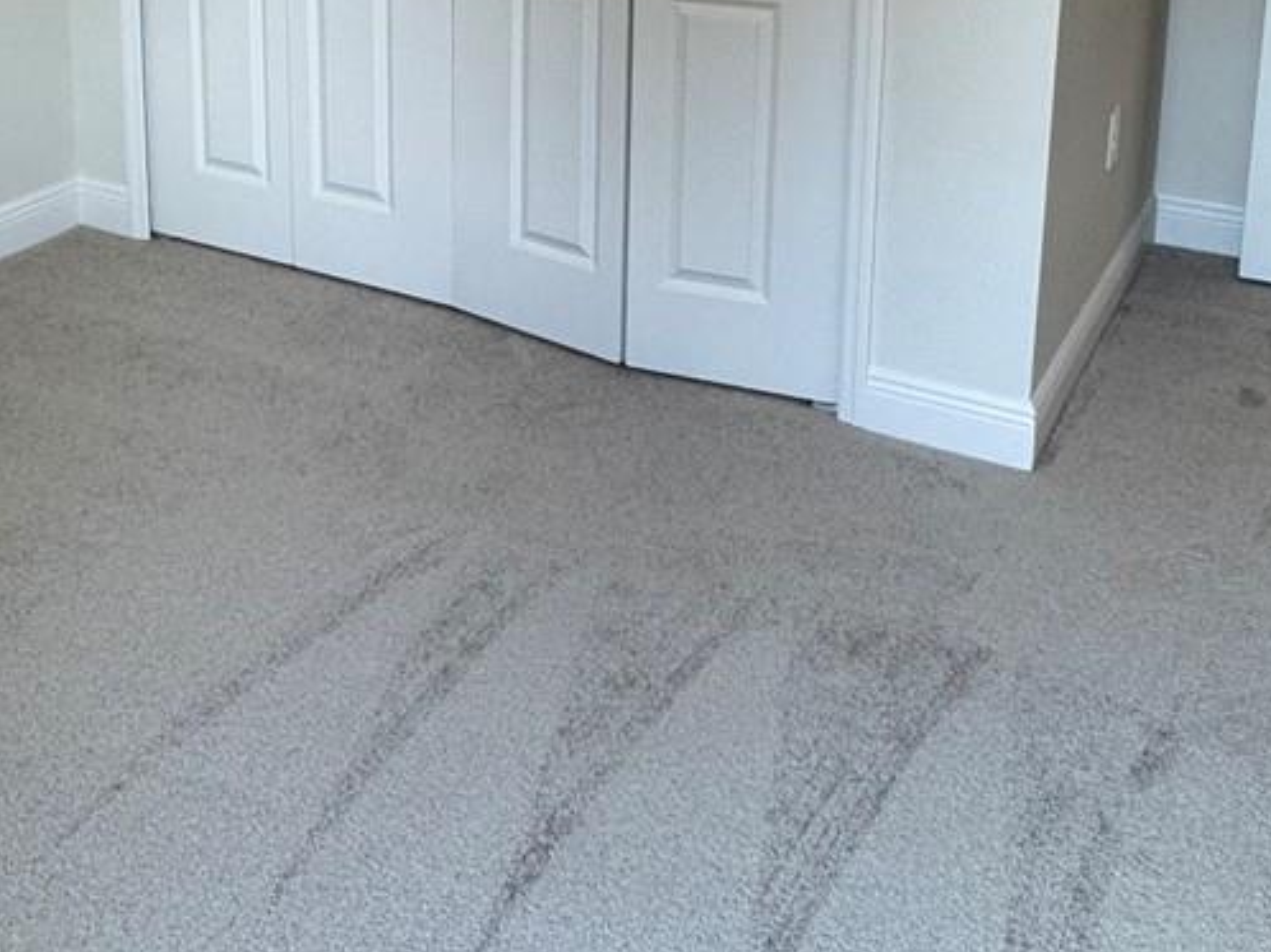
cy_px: -43
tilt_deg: -11.9
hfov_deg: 41.7
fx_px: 1651
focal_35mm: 45
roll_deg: -0.6
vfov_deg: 29.6
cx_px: 447
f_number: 2.2
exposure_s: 1/120
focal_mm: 2.22
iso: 100
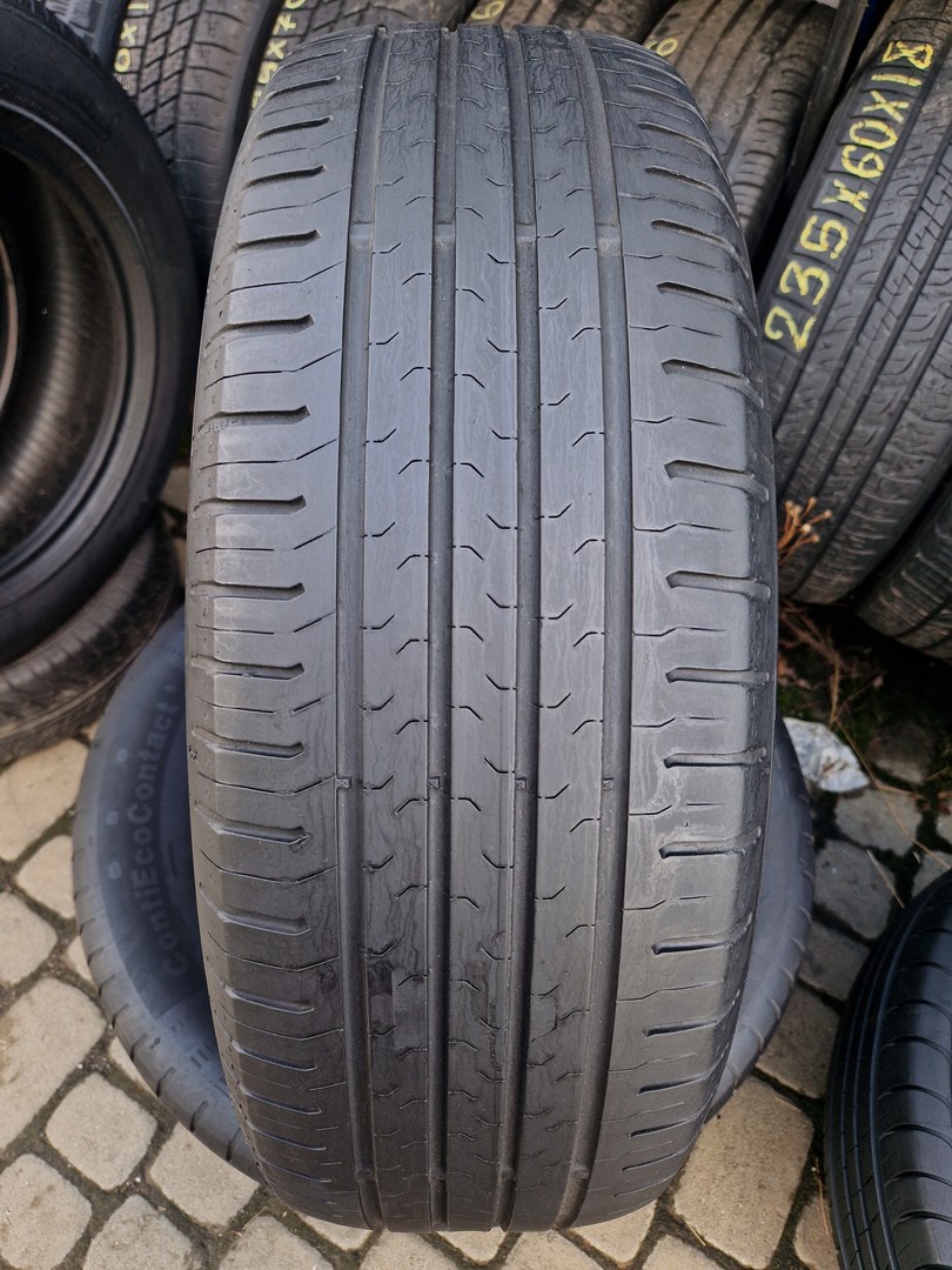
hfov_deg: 58.9
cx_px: 476
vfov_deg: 73.9
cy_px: 635
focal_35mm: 23
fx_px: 843
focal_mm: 5.4
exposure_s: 1/180
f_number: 1.8
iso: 50
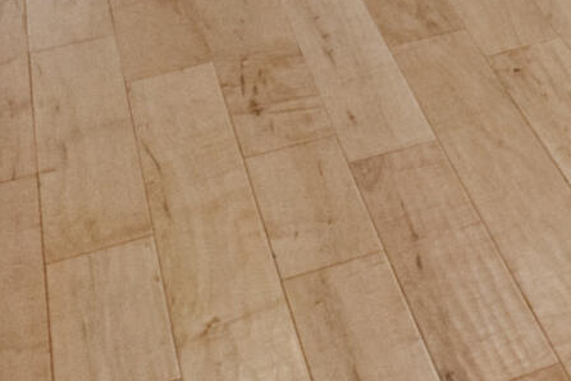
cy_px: -807
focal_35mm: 101
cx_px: 1294
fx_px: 1601
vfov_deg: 9.8
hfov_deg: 14.6
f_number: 8
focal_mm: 10
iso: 400
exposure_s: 1/6
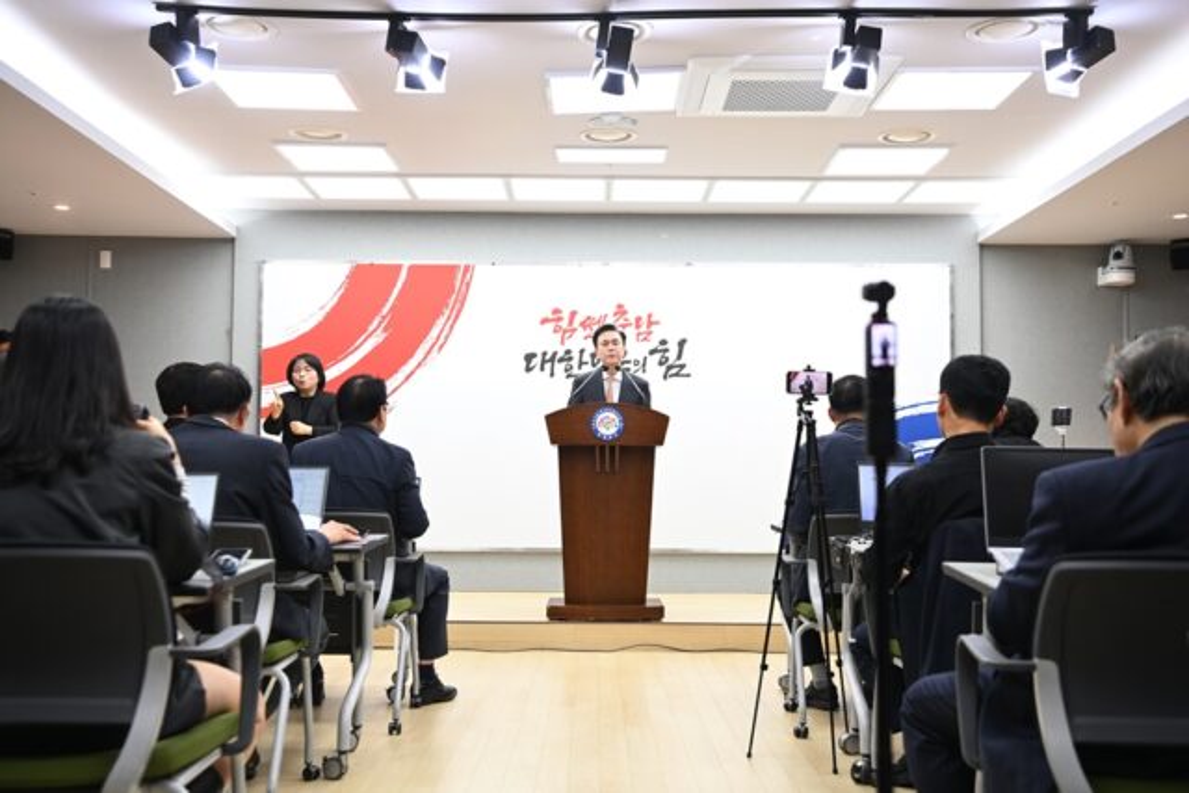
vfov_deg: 31.9
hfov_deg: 46.4
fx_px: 1387
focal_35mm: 42
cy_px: 396
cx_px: 594
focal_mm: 42
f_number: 4
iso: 1000
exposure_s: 1/200
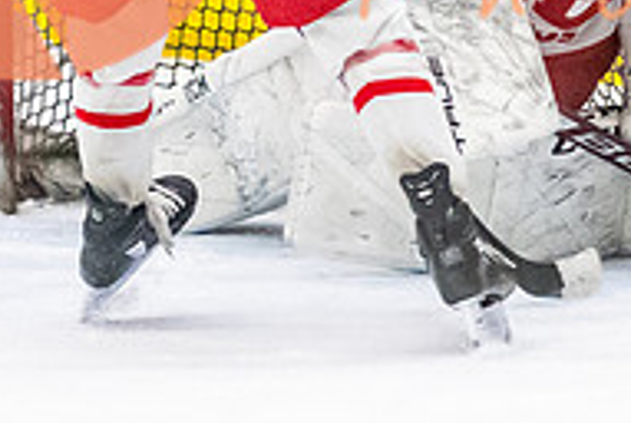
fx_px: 10357
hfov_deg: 3.5
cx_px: 961
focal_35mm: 590
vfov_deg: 2.3
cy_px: -146
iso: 4000
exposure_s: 1/800
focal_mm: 80
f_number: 2.8
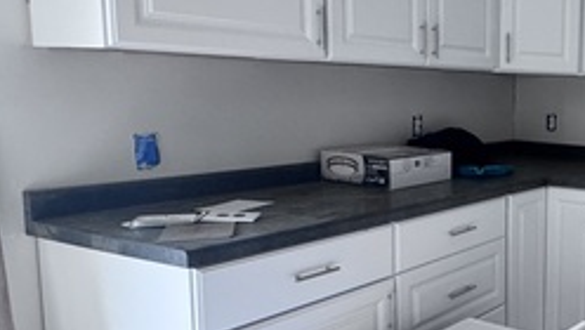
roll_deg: -2.2
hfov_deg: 38.9
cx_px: 669
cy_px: 165
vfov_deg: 29.1
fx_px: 637
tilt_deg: -7.3
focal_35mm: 41
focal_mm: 2.22
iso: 250
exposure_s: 1/60
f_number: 2.2
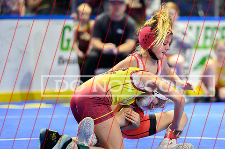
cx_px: 157
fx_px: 1380
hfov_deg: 9.3
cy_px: 84
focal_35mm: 221
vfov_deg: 6.2
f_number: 2.8
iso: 6400
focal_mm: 145
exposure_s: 1/800
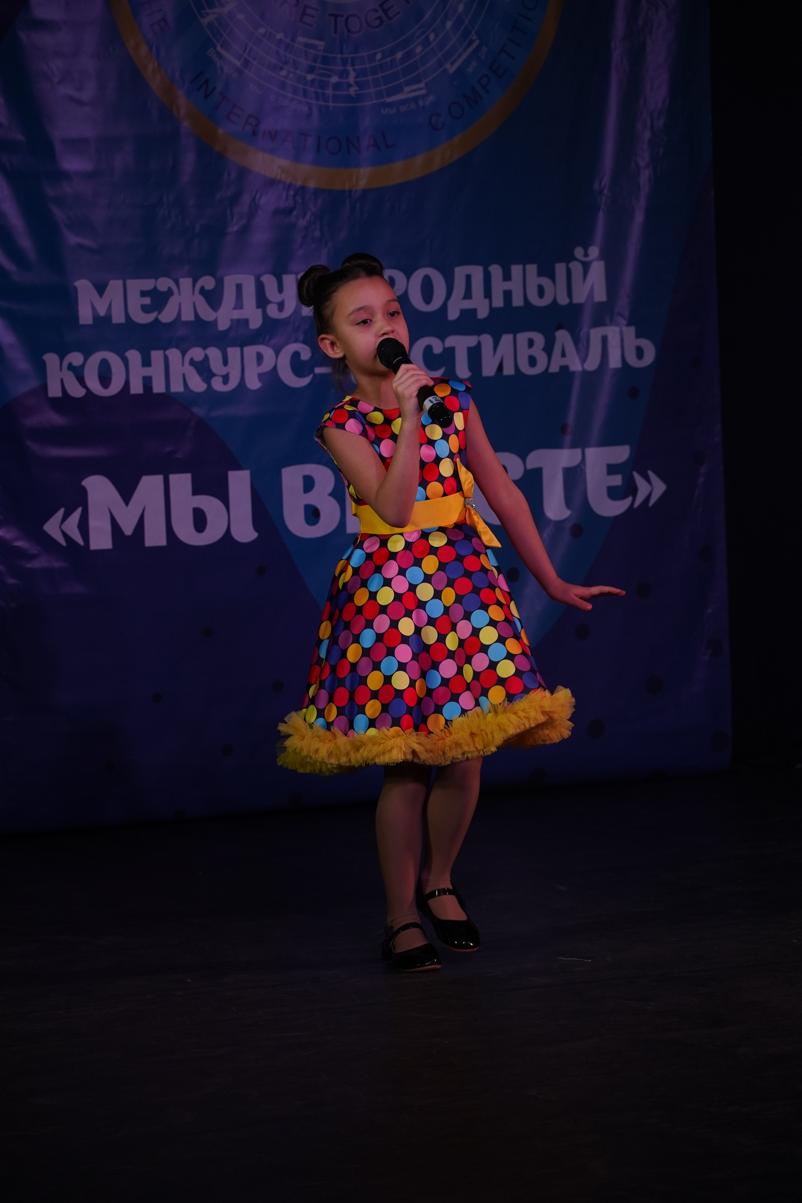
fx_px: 2940
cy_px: 602
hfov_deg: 15.5
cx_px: 401
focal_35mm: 88
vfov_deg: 23.1
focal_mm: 88
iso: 1600
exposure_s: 1/400
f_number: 5.6
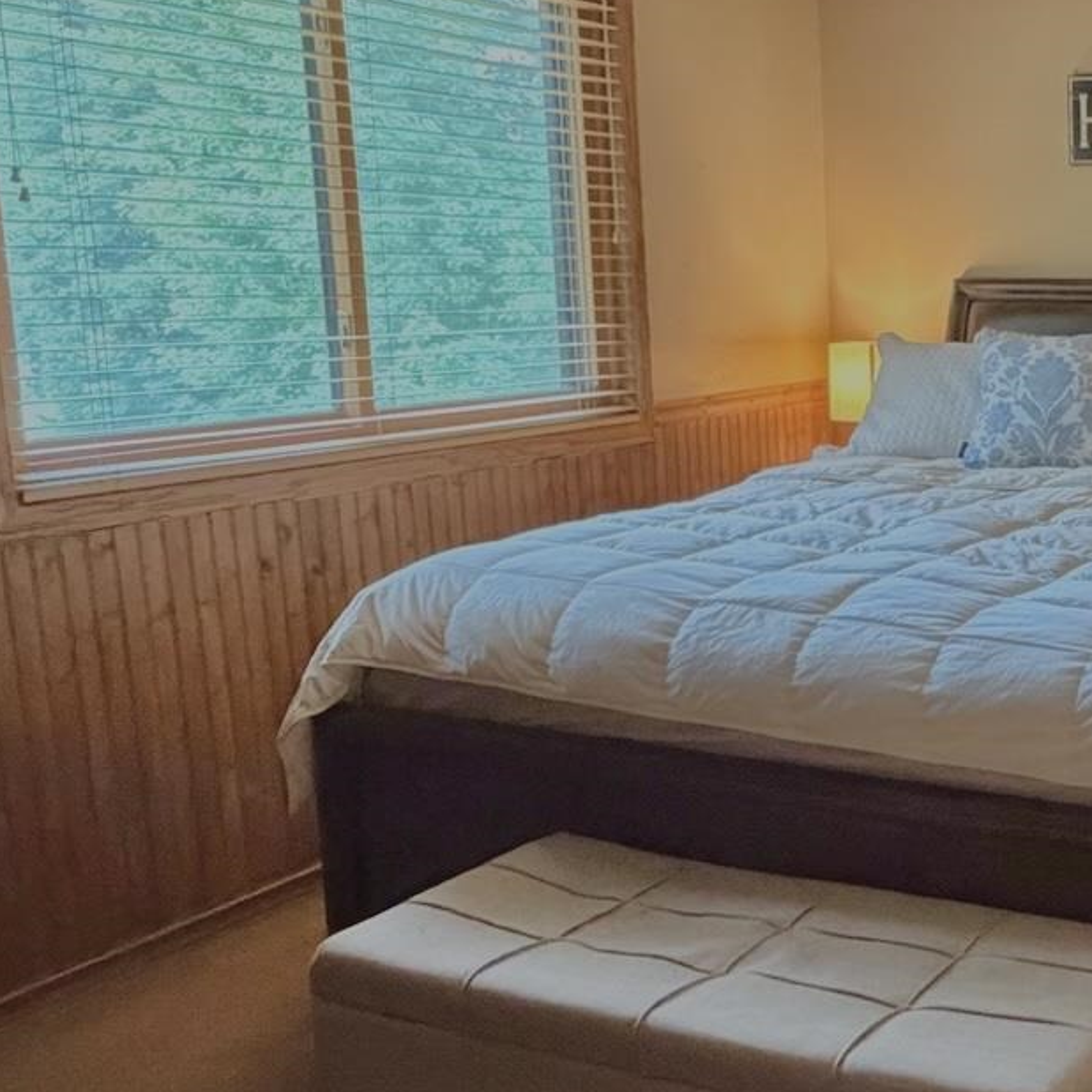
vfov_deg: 40.9
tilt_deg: -7.6
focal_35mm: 41
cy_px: 484
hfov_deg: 35.5
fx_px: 1463
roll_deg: +0.0
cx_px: 1177
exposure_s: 1/60
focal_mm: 2.22
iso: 1000
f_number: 2.2
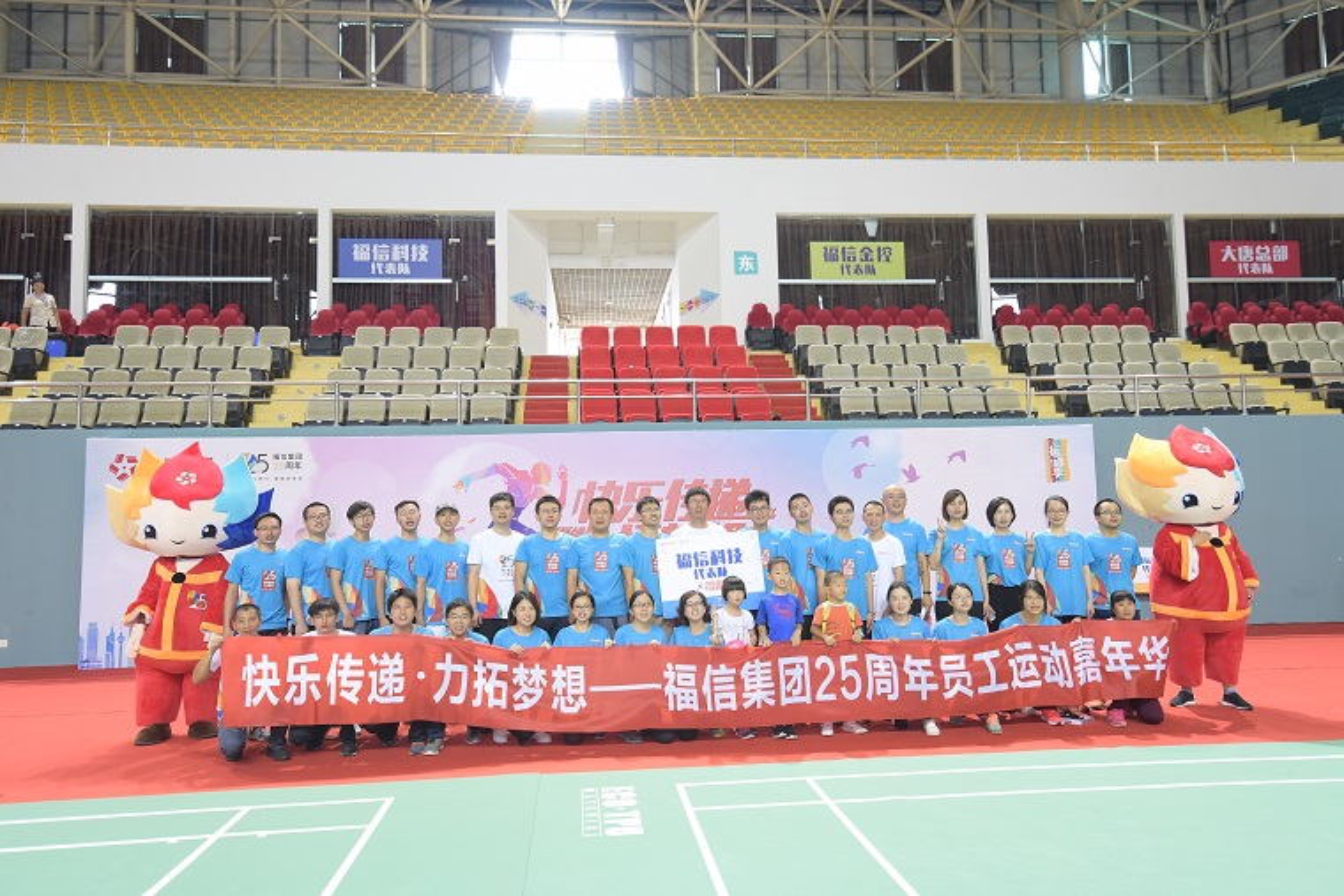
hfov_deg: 73.7
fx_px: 896
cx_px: 672
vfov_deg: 53.2
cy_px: 448
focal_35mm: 24
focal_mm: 24
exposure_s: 1/125
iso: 1250
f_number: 2.8
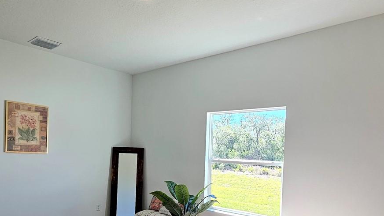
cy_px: 163
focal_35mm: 26
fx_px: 265
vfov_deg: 42.9
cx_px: 190
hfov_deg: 71.9
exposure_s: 1/120
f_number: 2.2
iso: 50
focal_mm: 2.2
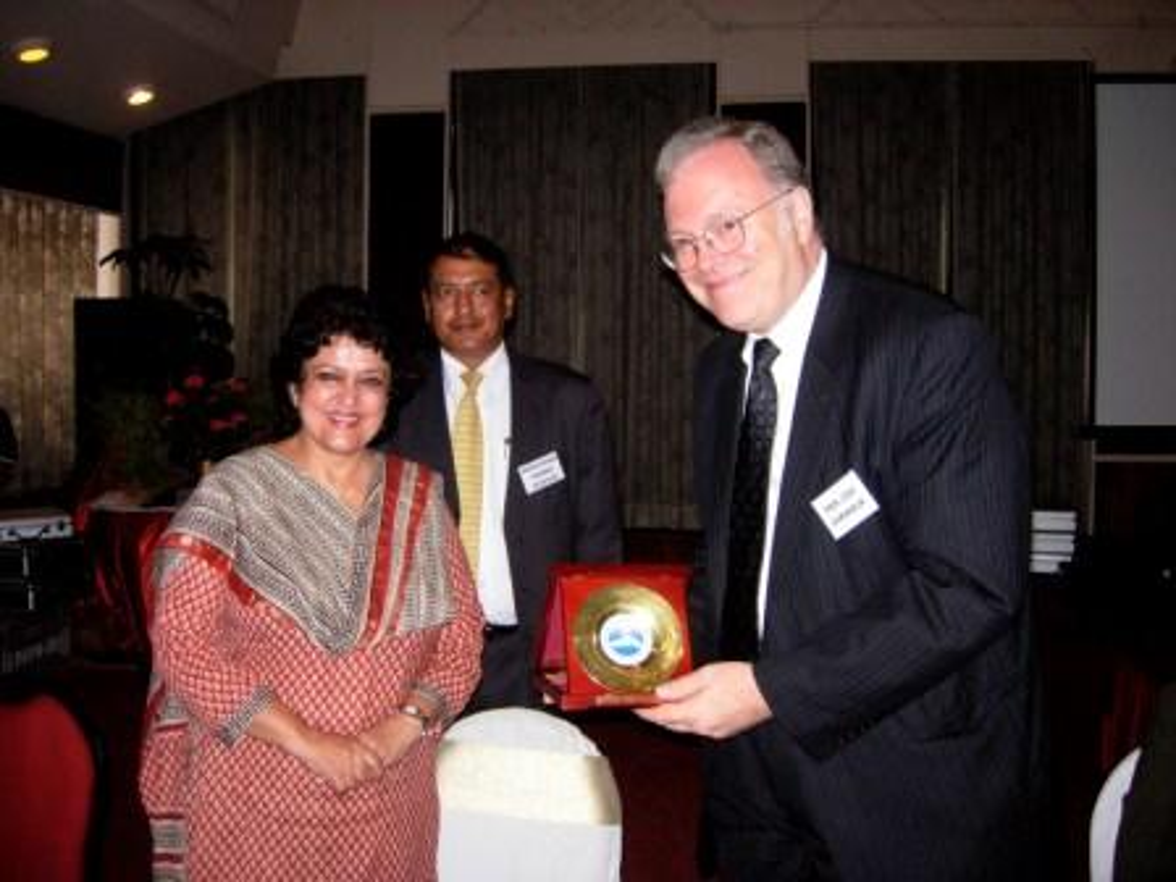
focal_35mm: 36
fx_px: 1223
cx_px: 588
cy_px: 441
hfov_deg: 51.4
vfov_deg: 39.7
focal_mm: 7.5
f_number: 2.7
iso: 200
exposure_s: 1/181
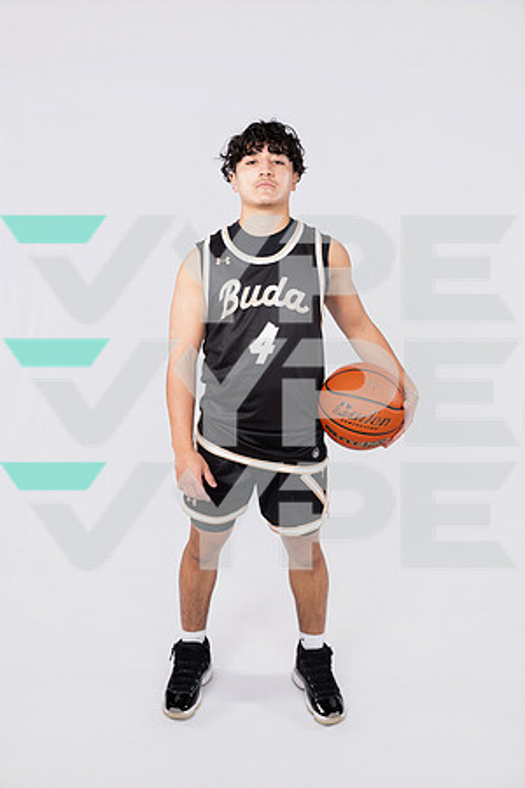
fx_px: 759
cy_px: 394
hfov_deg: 38.2
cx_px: 262
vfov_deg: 54.8
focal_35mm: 35
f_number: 4.5
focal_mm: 34.7
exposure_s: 1/250
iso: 160
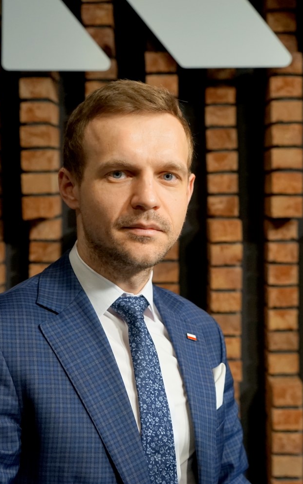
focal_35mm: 57
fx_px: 753
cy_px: 242
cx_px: 151
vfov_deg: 35.7
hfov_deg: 22.7
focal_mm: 37
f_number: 4
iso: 1600
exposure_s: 1/160
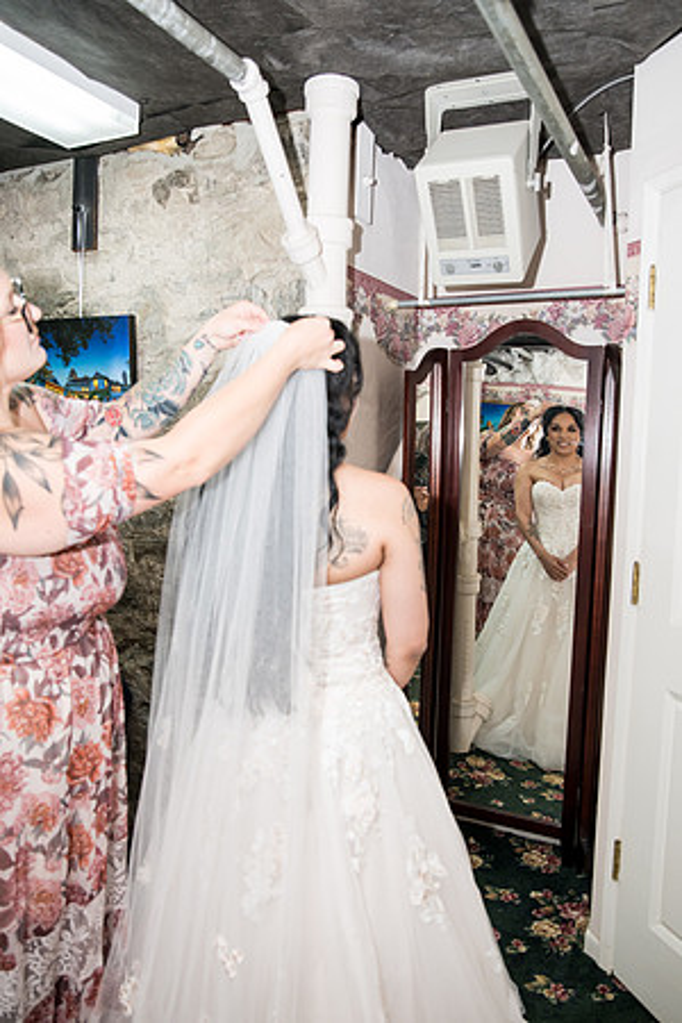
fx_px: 796
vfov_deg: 65.5
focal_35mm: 28
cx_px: 341
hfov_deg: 46.4
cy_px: 512
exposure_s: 1/320
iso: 1250
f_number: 3.5
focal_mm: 28
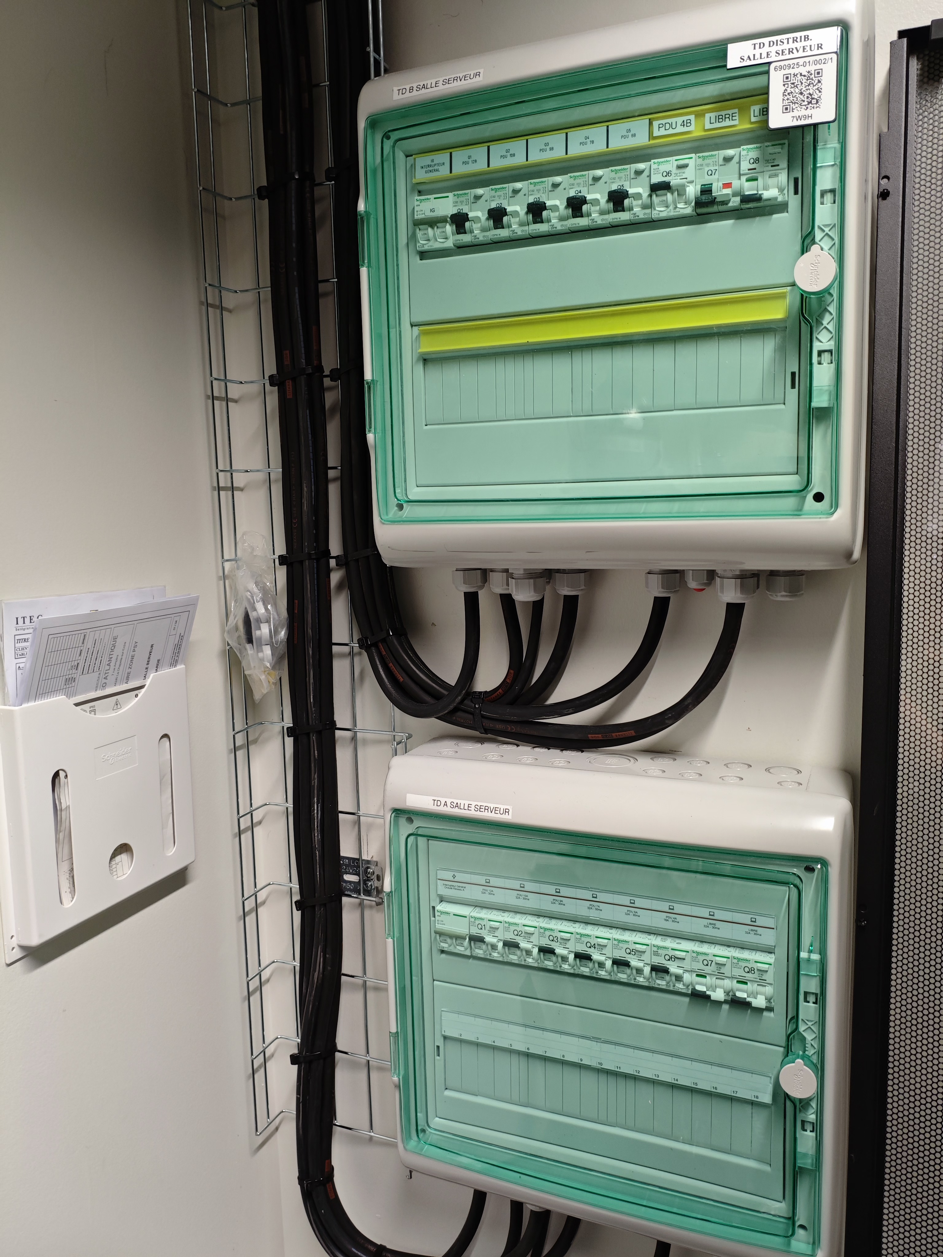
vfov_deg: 67.3
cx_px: 472
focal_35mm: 26
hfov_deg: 53.1
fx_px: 944
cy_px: 628
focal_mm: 4.94
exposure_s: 1/50
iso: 160
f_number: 1.59
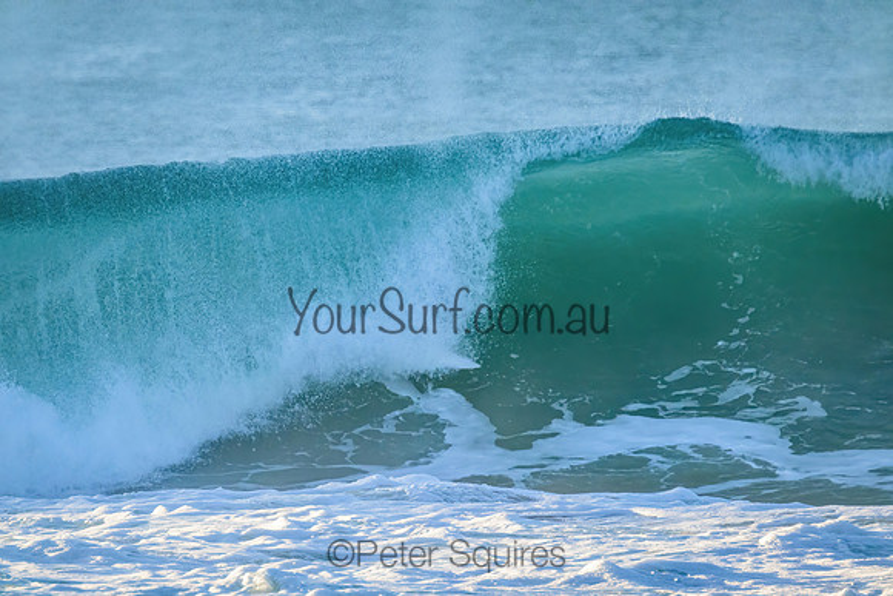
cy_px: 298
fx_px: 19848
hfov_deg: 2.6
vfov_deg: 1.7
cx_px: 446
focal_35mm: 800
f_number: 11
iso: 4500
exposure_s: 1/1600
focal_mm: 800
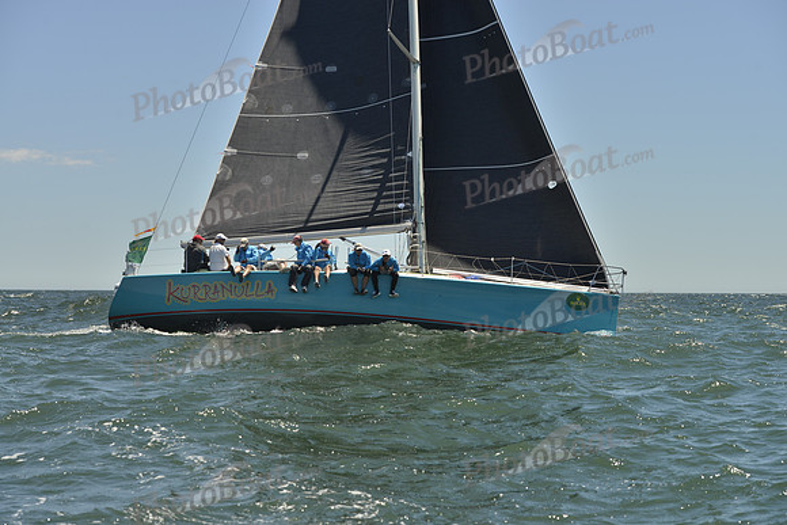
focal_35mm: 70
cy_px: 262
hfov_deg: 28.8
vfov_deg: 19.5
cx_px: 394
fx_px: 1531
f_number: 7.1
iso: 280
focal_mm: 70
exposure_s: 1/1600
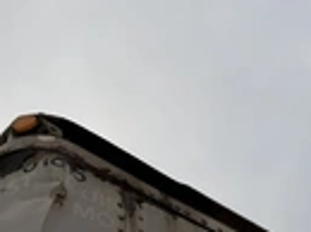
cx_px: 203
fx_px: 664
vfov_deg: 19.2
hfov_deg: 26.3
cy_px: 244
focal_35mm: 74
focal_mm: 6.76
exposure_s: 1/3279
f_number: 1.78
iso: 80
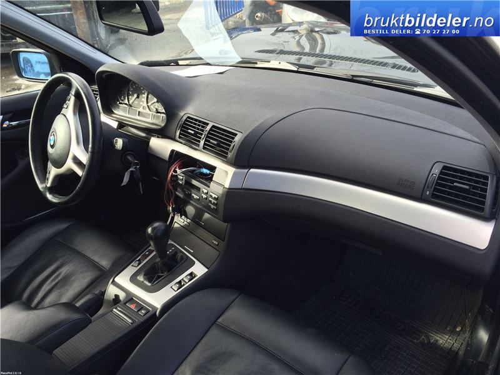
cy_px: 188
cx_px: 250
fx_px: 419
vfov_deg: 48.2
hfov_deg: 61.7
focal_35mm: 29
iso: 32
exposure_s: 1/225
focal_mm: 4.15
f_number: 2.2
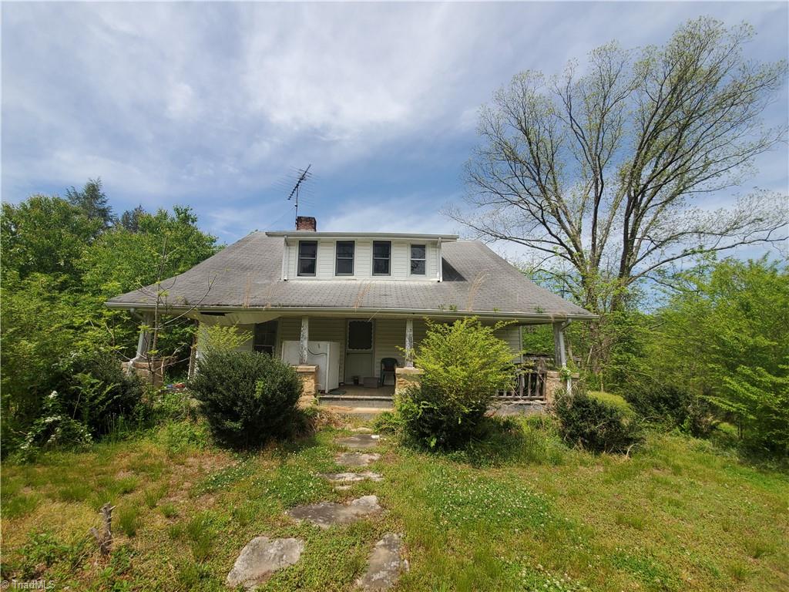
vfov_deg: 89.9
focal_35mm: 13
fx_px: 296
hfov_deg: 106.2
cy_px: 296
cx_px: 394
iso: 50
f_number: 2.2
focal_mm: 1.8
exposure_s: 1/1117
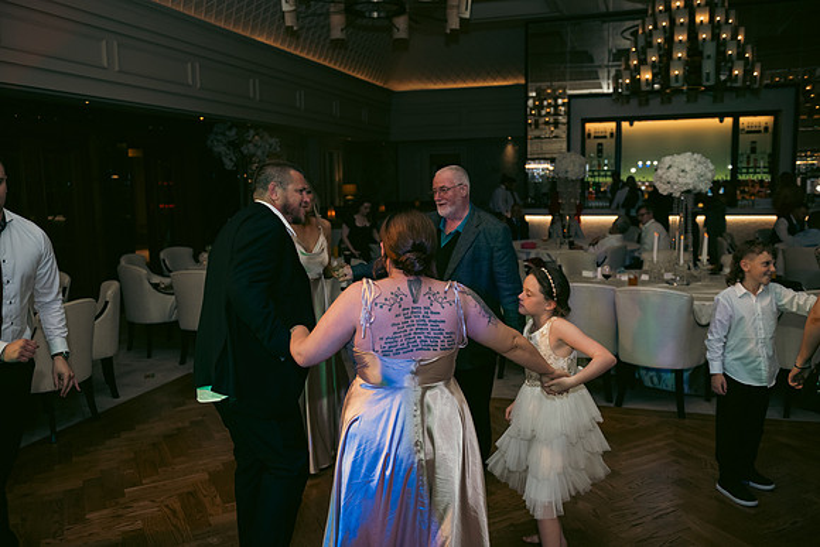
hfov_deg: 60.3
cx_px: 410
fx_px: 706
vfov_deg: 42.3
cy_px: 274
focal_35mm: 31
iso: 640
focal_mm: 31
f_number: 3.5
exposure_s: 1/160
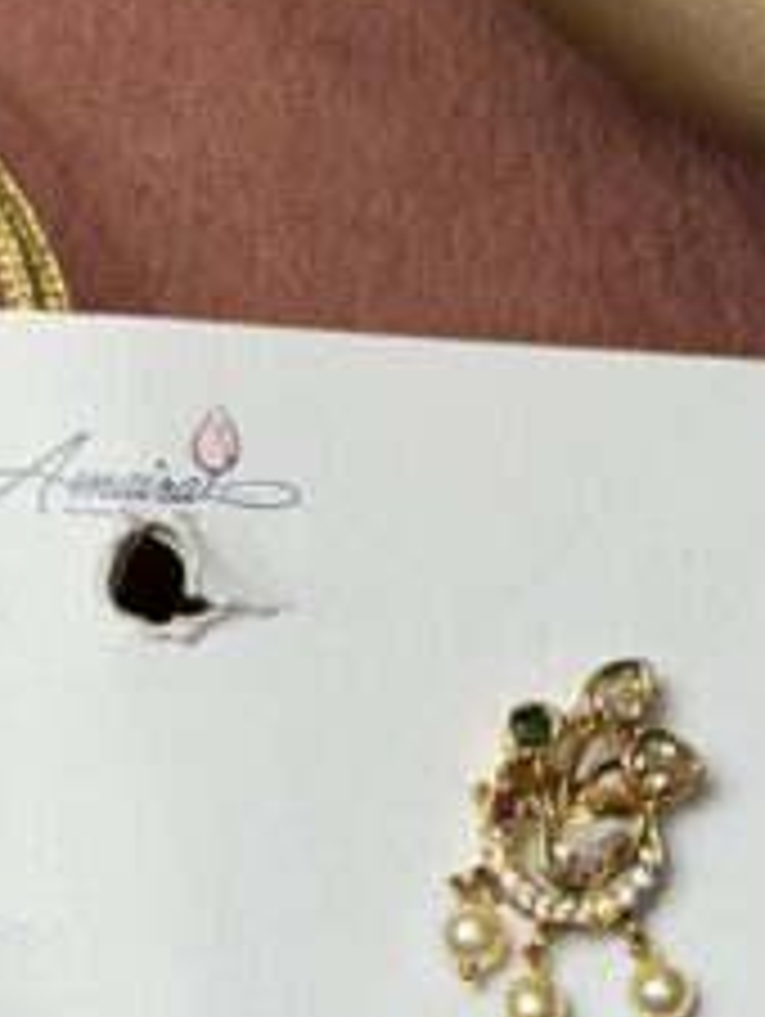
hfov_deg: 7.5
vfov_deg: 9.8
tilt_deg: -73.5
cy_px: 1244
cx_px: 450
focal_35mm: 198
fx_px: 5823
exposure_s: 1/170
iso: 50
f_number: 1.78
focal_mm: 6.76
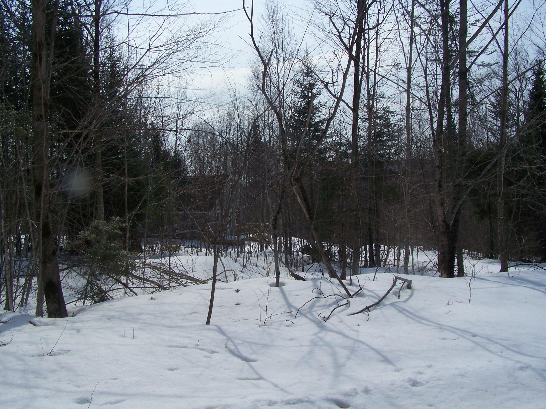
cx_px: 273
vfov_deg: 37.7
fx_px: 599
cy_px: 204
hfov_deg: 49.0
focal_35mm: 38
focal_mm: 6.3
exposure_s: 1/640
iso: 64
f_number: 5.6
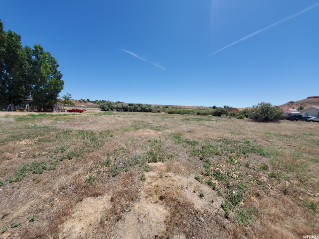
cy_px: 120
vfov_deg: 89.9
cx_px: 160
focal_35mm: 13
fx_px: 120
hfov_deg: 106.2
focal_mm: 1.8
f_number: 2.2
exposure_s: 1/1120
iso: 50
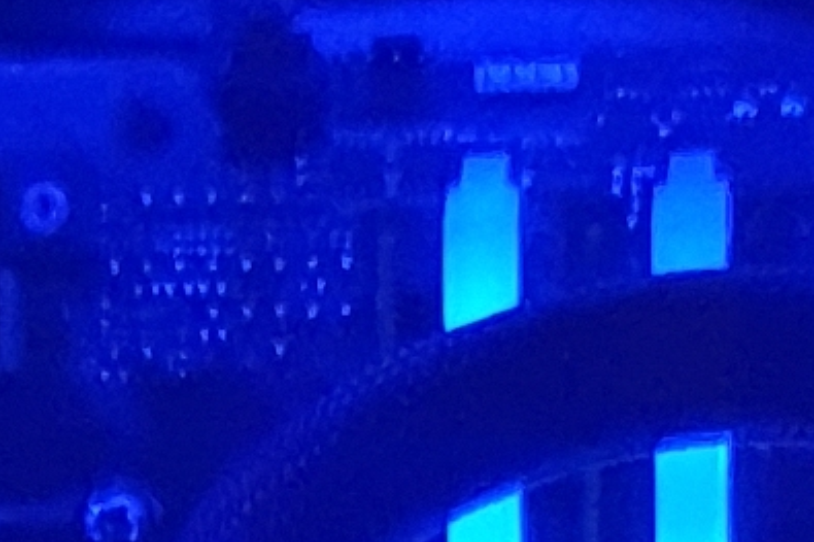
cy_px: 2261
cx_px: 251
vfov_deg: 4.5
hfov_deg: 7.5
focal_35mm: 276
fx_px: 6238
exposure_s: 1/50
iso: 320
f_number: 1.5
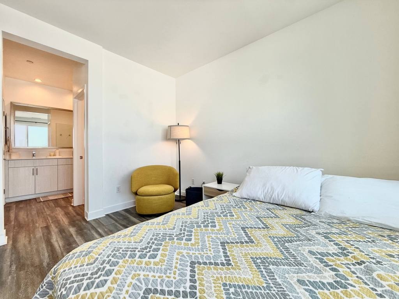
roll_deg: +0.4
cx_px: 200
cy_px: 150
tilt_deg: +1.1
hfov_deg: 102.1
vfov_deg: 85.7
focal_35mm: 14
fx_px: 161
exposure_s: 1/120
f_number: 2.2
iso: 50
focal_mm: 2.22
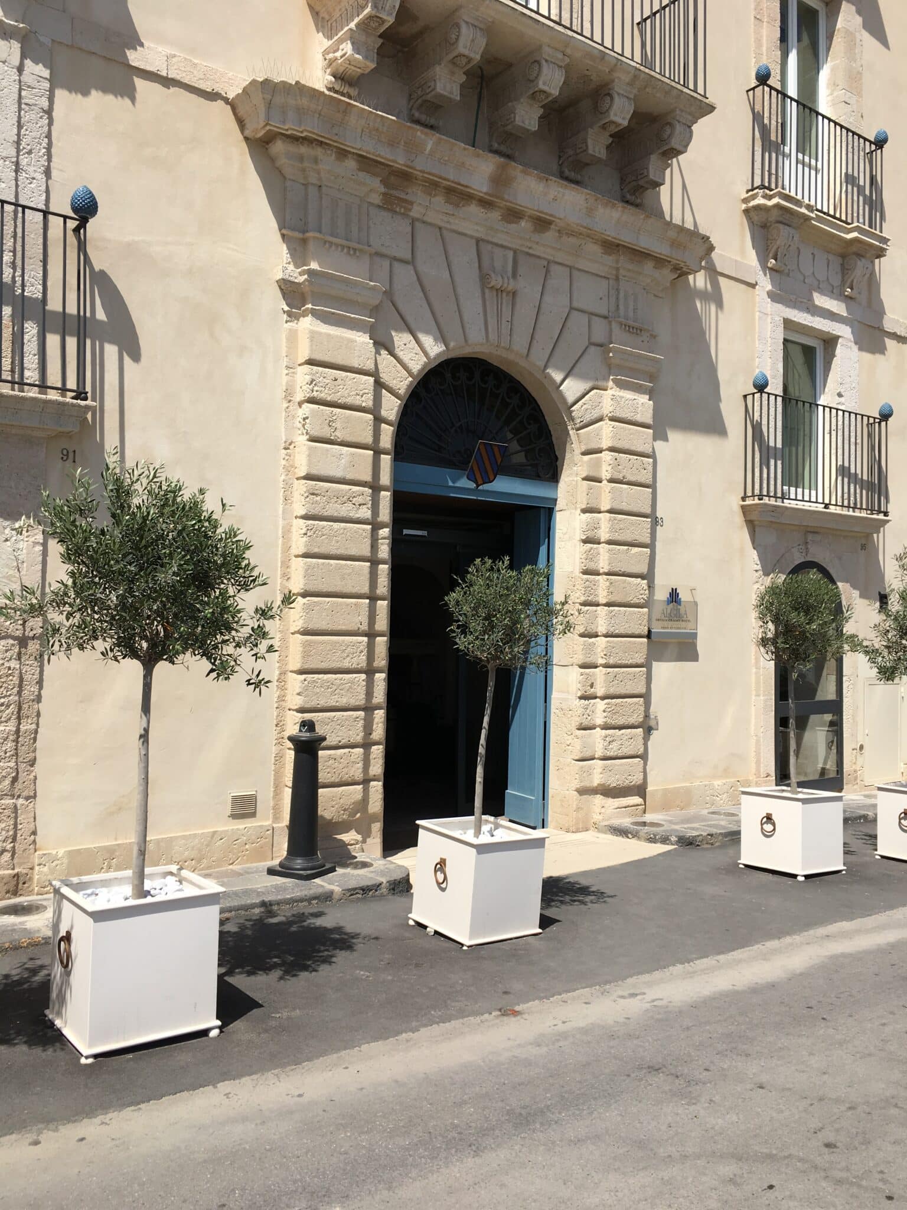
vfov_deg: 61.7
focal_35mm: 29
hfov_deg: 48.2
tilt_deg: +1.4
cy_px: 605
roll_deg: -1.0
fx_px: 1013
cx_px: 454
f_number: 2.2
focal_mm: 4.15
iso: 25
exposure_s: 1/1923
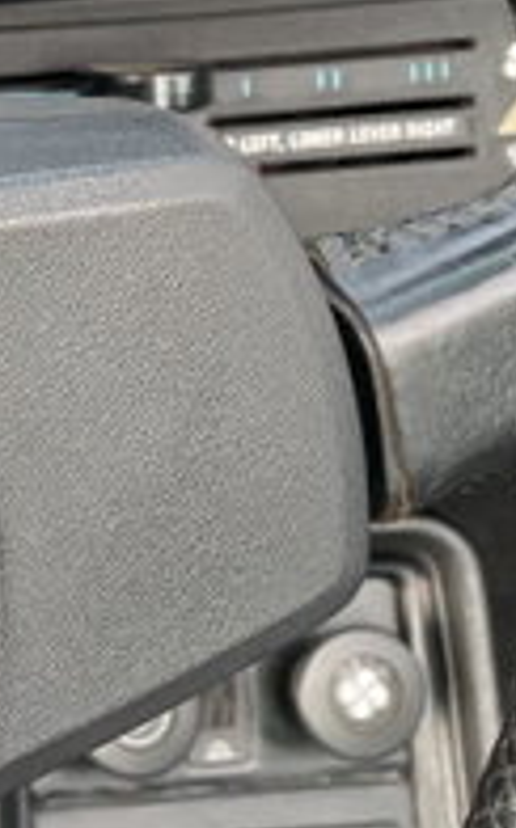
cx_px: -651
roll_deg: +0.0
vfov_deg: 14.5
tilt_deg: -33.6
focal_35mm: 144
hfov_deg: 8.4
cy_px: 199
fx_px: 3250
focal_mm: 4.2
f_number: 1.6
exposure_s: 1/121
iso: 40
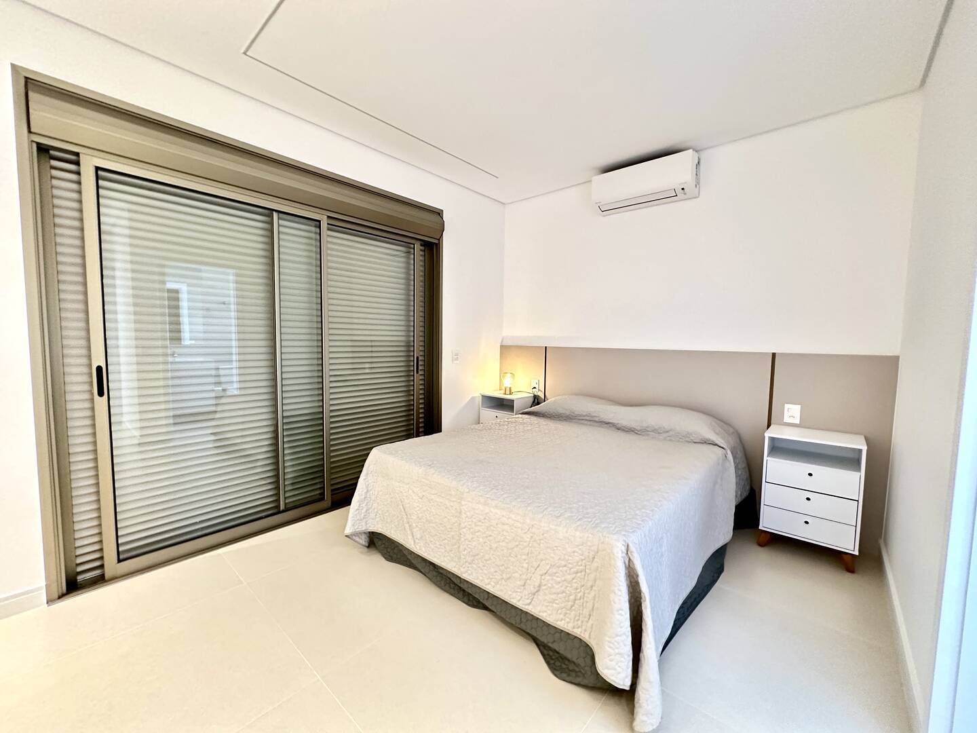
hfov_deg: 102.1
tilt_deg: -3.5
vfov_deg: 85.7
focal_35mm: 14
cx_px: 488
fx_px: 395
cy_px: 366
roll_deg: -0.9
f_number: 2.2
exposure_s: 1/60
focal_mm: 2.22
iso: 640
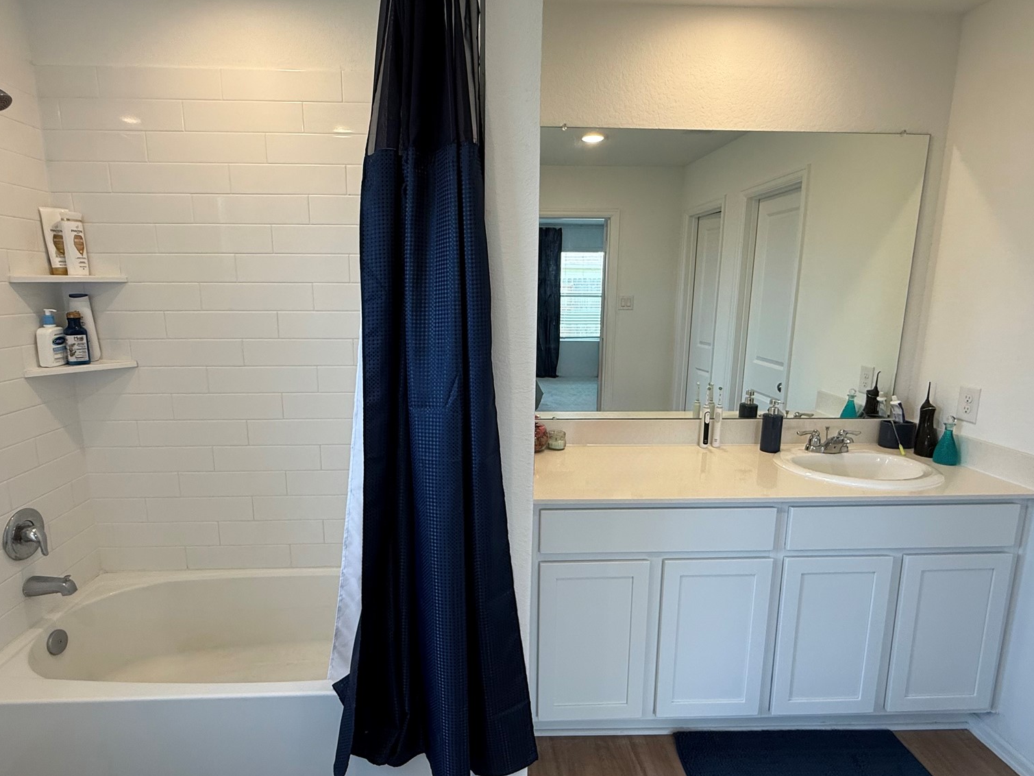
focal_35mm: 19
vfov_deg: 68.7
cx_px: 497
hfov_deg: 84.6
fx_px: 568
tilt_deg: -10.7
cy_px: 389
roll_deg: +0.1
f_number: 2.2
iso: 125
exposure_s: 1/120
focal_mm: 2.22
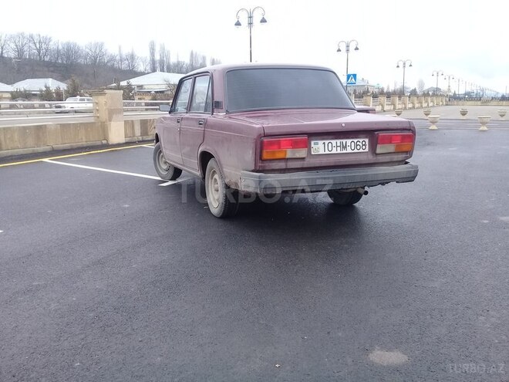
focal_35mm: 31
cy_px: 191
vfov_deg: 45.4
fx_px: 456
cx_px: 254
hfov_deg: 58.4
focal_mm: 3.3
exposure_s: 1/175
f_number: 2.2
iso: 50
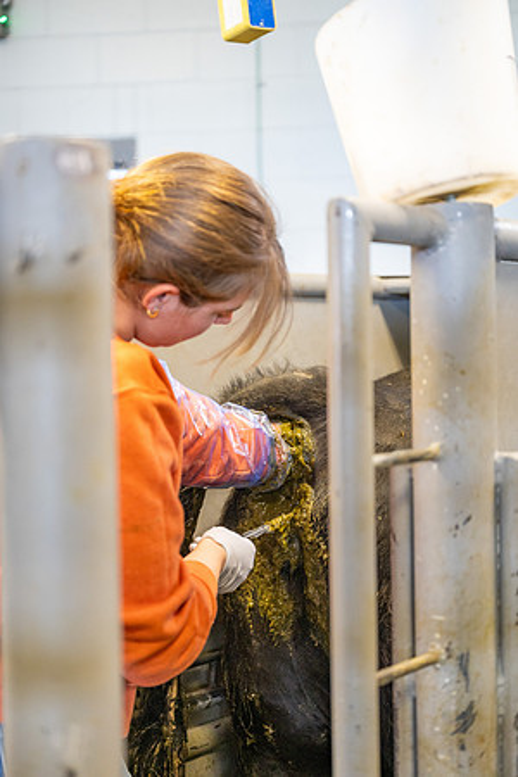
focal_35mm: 55
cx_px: 259
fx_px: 1187
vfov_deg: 36.2
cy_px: 388
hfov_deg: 24.6
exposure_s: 1/125
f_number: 2.8
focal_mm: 55
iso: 1000
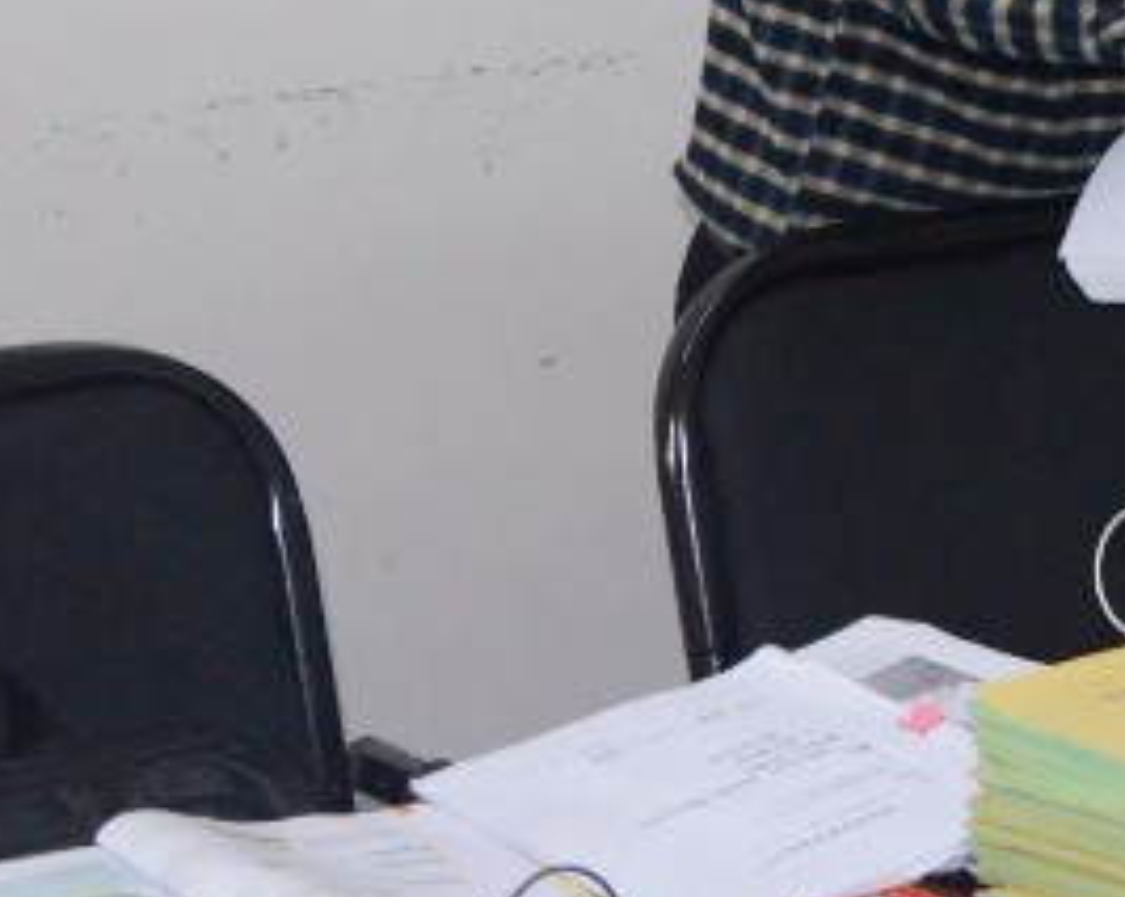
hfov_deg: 13.5
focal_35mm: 135
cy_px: -147
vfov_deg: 11.2
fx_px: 4483
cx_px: 1685
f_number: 4.5
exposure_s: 1/160
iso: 4500
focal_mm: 25
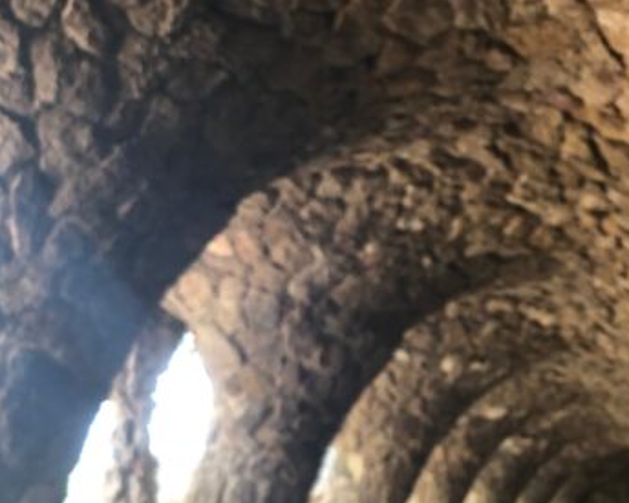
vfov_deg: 26.2
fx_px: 1042
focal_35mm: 56
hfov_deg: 32.1
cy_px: 455
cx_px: 551
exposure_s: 1/30
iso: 25
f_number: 1.8
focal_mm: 4
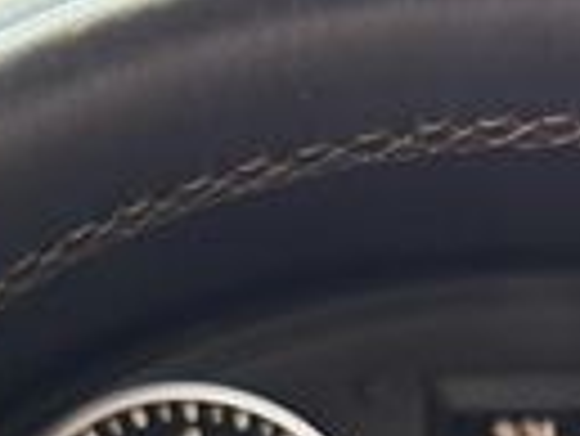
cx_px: 580
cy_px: 926
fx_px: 1996
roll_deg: +0.2
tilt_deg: -27.4
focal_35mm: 119
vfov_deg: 11.1
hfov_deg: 16.2
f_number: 1.78
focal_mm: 6.76
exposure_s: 1/130
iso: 200
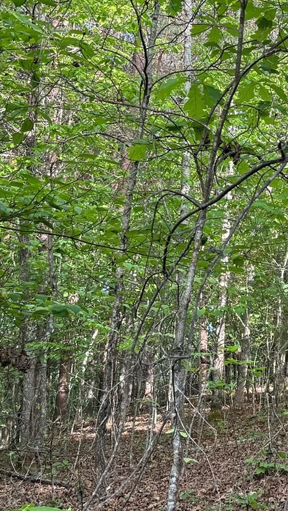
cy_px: 217
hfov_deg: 16.5
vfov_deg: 30.5
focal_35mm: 69
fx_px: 936
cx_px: 379
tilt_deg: +13.7
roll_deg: -0.6
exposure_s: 1/121
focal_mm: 6.76
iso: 80
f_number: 1.78
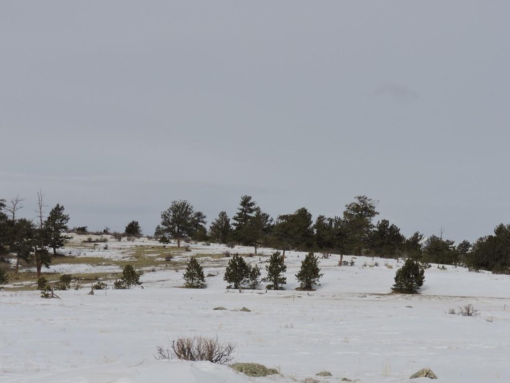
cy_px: 287
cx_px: 304
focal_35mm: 132
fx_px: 1945
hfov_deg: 14.9
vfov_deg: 11.2
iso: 100
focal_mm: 15.2
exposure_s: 1/1250
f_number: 4.5
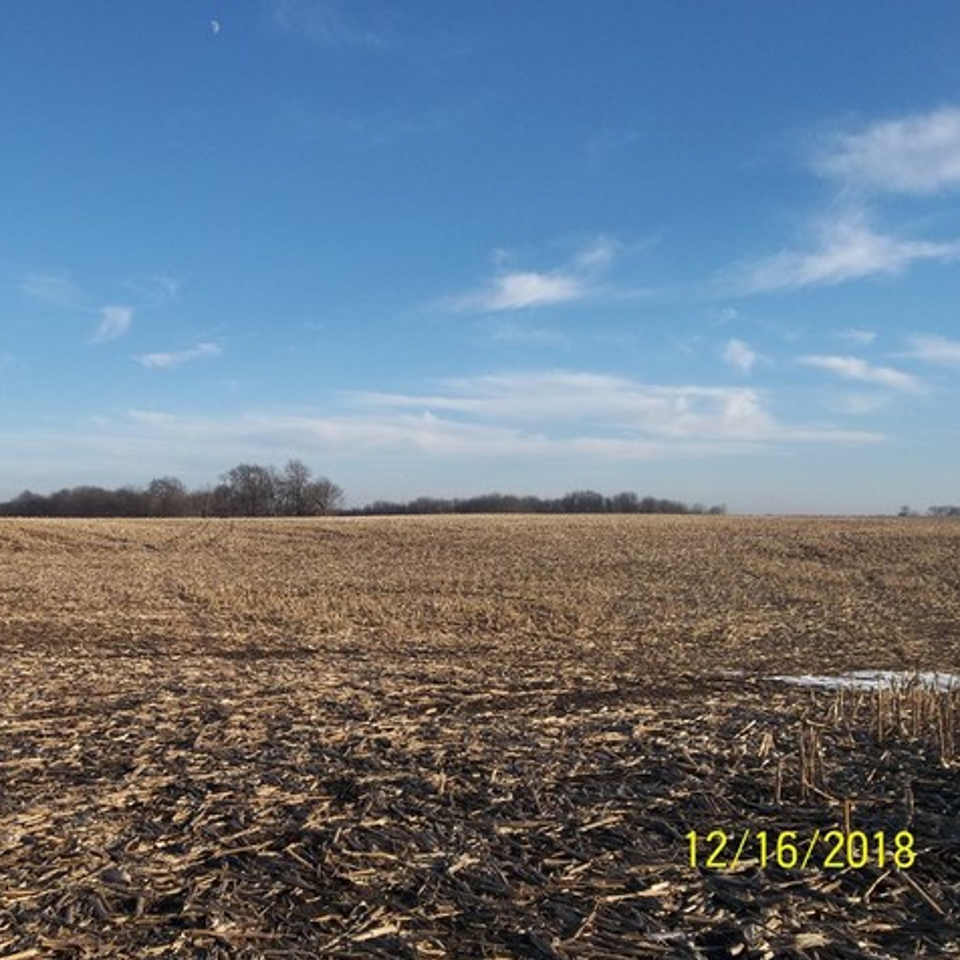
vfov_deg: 43.9
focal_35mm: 38
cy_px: 482
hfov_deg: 43.4
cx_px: 335
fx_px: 1192
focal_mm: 5.7
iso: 80
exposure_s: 1/125
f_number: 9.4
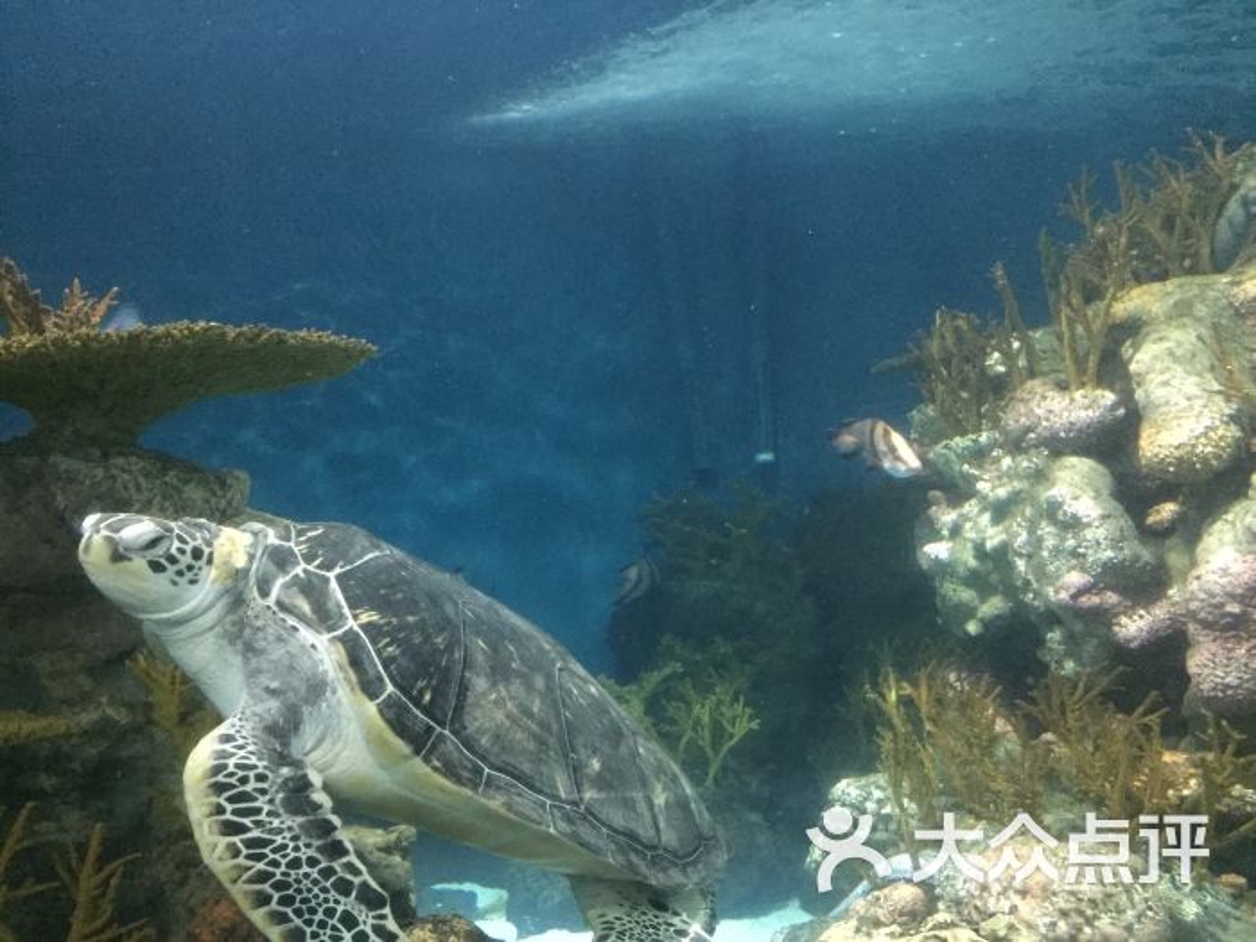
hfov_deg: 61.7
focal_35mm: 29
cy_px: 471
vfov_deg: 48.2
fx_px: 1052
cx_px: 628
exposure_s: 1/15
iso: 400
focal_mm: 4.15
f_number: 2.2
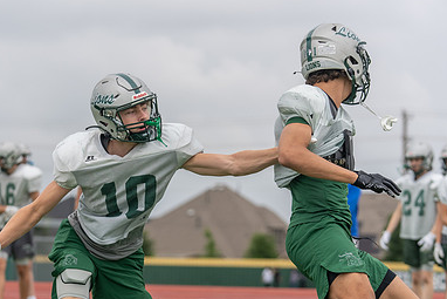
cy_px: 194
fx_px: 1925
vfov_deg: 8.9
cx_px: 154
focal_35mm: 155
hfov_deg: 13.2
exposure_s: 1/1250
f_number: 3.5
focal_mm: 102
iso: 200
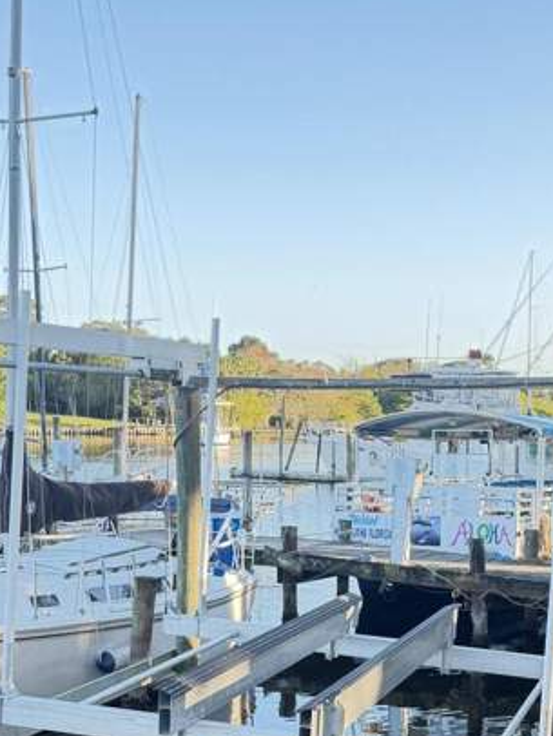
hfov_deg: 23.3
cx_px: 285
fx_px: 1341
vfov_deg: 30.4
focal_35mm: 63
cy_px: 511
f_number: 1.78
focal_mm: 6.76
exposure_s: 1/171
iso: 80
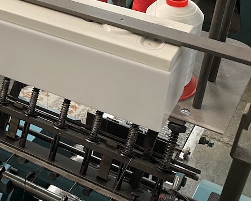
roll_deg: +0.8
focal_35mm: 69
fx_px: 513
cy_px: 71
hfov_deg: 26.9
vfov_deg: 22.1
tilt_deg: -37.5
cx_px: 42
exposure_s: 1/50
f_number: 1.6
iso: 250
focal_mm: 4.2
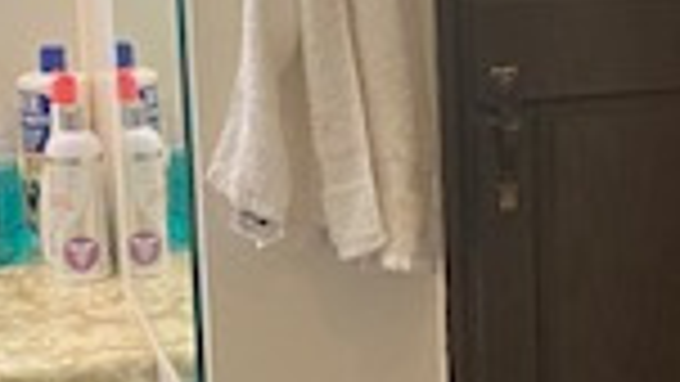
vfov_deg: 10.1
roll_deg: -0.2
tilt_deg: -11.3
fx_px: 2164
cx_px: 806
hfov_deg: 17.1
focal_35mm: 120
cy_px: 202
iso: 320
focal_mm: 4.25
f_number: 1.8
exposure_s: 1/60
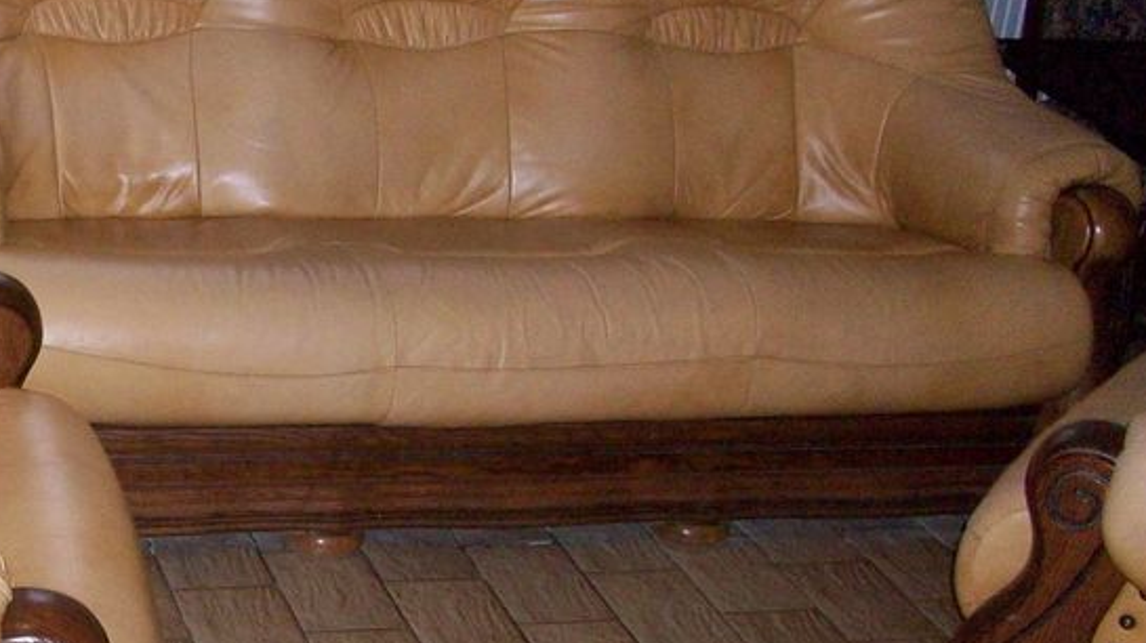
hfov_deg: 29.9
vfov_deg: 17.7
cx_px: 143
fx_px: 2065
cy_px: 437
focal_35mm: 68
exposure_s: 1/60
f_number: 2.8
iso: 200
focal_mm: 5.7
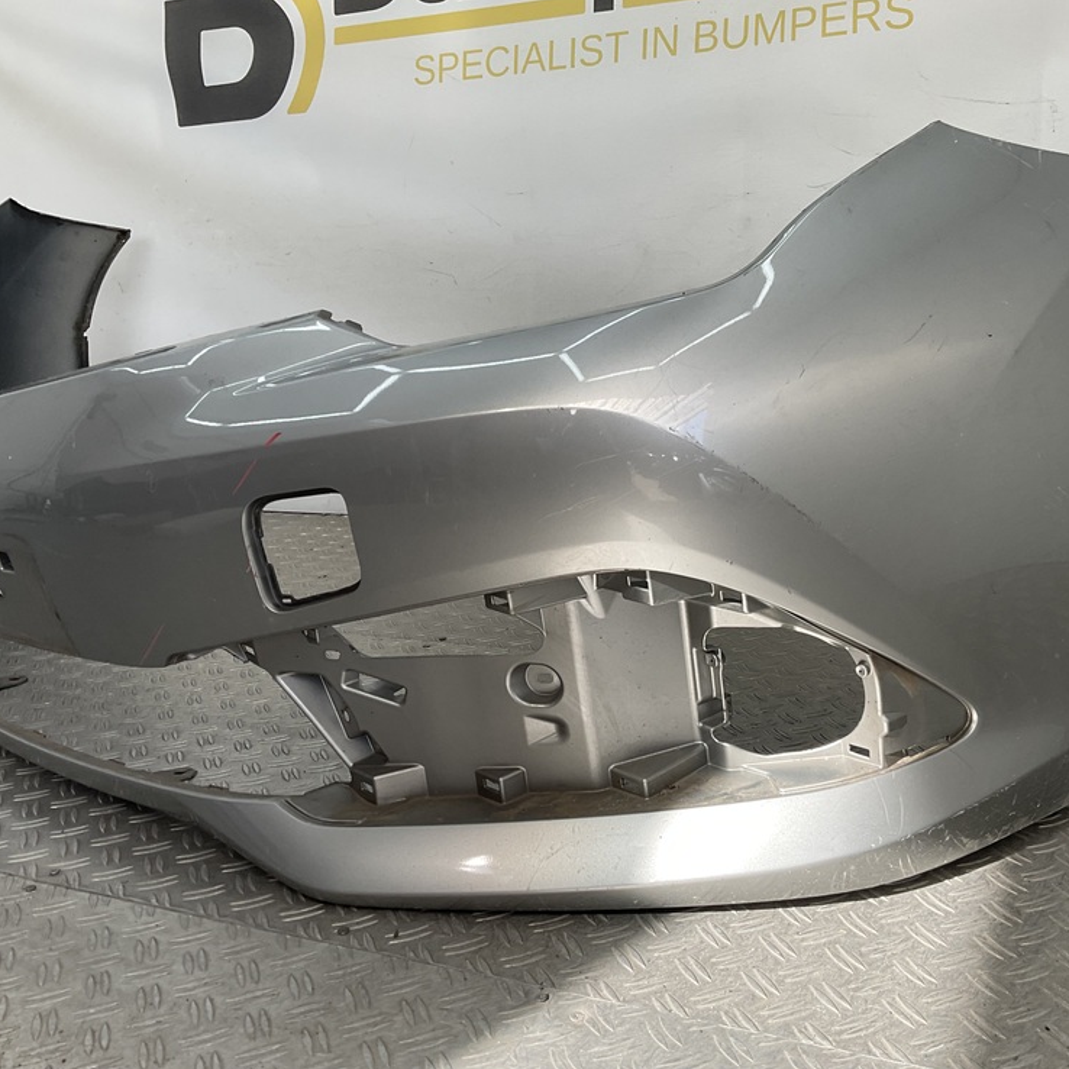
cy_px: 524
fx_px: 1223
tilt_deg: -14.9
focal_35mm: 35
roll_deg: +3.5
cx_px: 610
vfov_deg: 47.2
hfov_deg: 47.1
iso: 16
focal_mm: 3
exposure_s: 1/228
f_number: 1.8
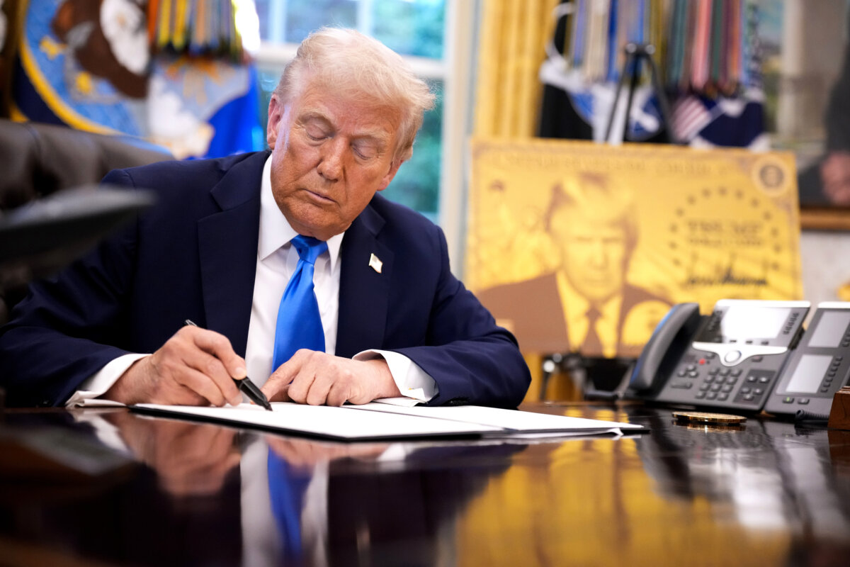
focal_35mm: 57
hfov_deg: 35.1
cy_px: 284
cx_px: 425
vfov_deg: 23.8
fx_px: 1346
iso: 4000
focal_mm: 57
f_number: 2
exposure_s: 1/500
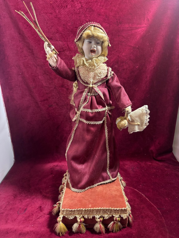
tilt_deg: -16.5
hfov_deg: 56.8
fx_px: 165
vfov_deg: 71.6
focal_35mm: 24
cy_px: 119
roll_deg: +1.8
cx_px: 90
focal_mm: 6.76
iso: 160
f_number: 1.78
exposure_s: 1/50
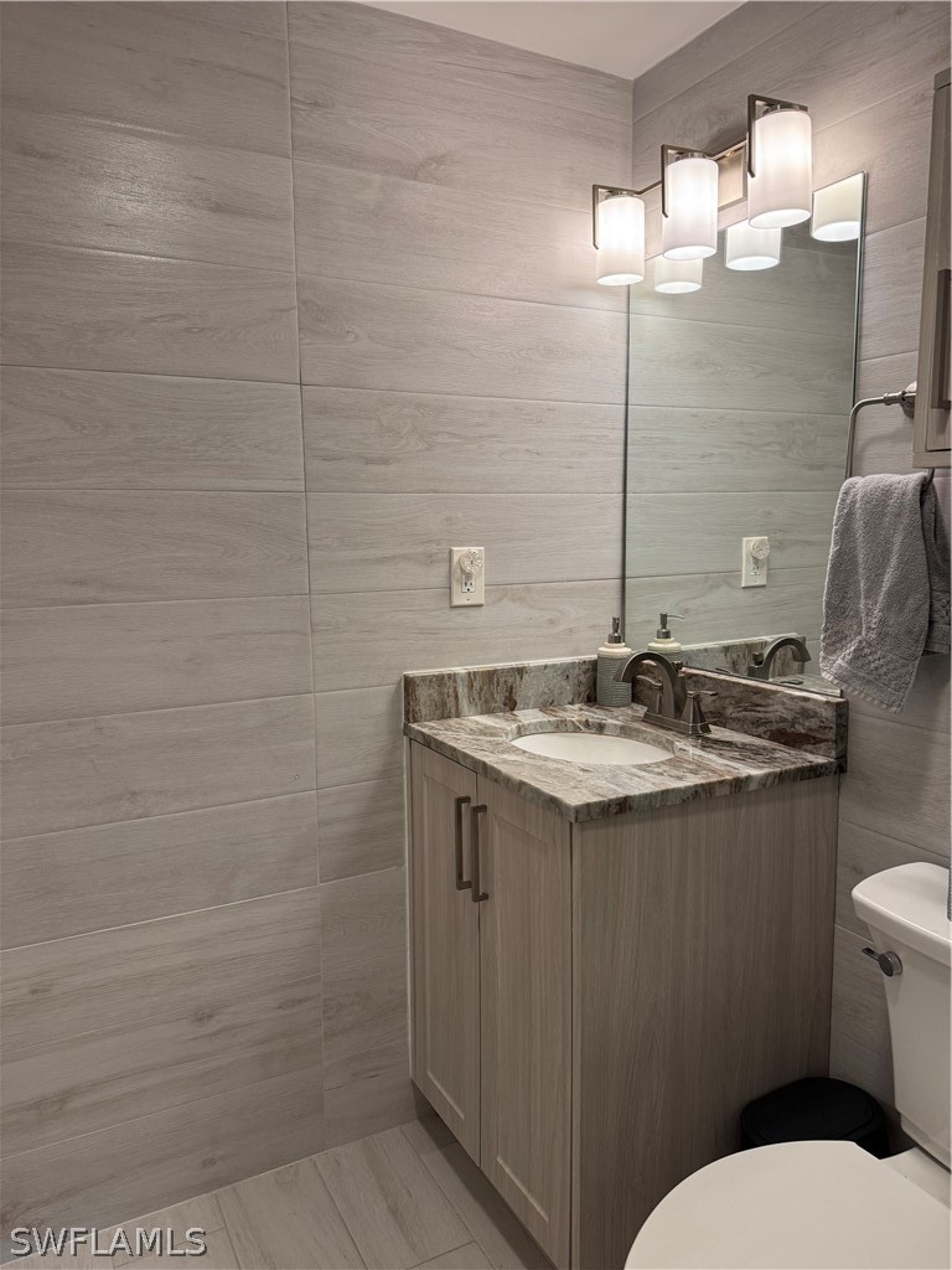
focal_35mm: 24
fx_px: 880
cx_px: 476
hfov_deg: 56.8
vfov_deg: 71.6
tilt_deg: -7.3
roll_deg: +0.8
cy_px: 635
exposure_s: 1/120
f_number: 1.78
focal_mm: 6.76
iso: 160
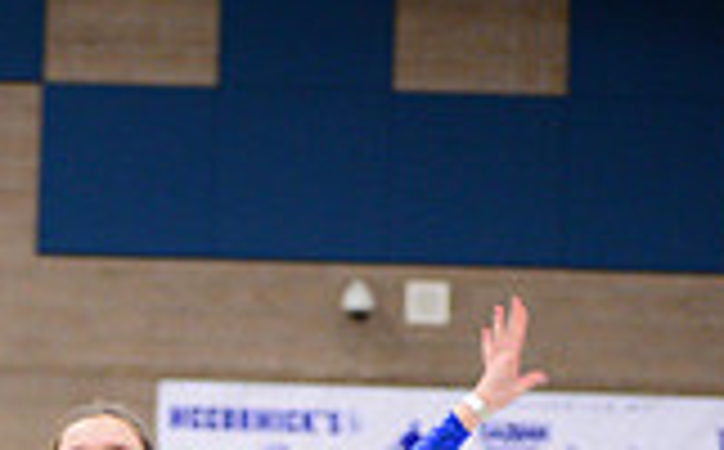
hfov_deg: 9.2
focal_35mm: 228
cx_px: 92
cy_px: 994
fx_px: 4491
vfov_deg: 5.6
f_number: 2.8
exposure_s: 1/320
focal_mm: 80
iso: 6400
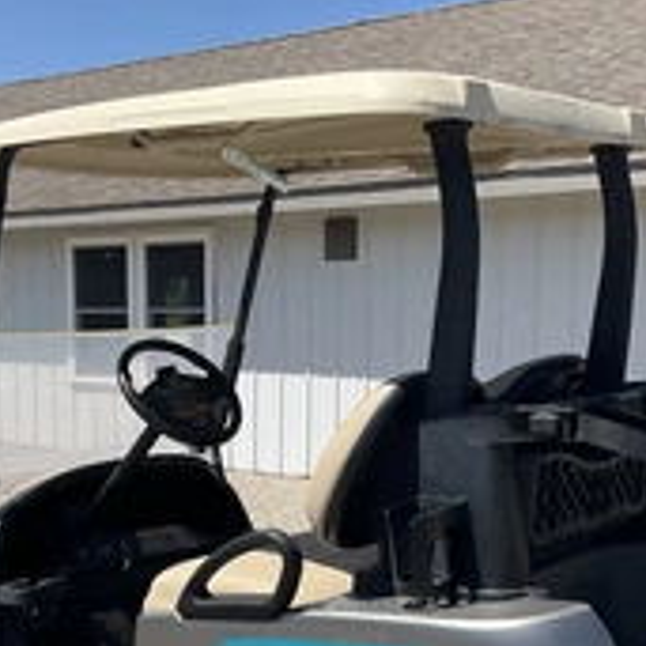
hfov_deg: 28.6
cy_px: 533
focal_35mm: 60
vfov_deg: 27.9
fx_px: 1267
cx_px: 317
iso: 25
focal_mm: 3
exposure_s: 1/1984
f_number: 1.8
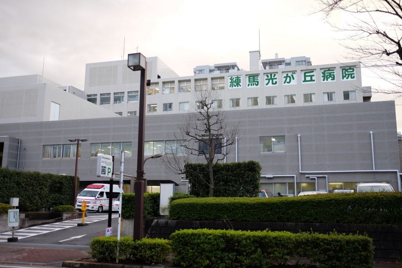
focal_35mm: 35
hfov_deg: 54.4
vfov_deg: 37.9
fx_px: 391
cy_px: 134
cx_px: 201
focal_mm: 23
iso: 200
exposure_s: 1/150
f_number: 1.8
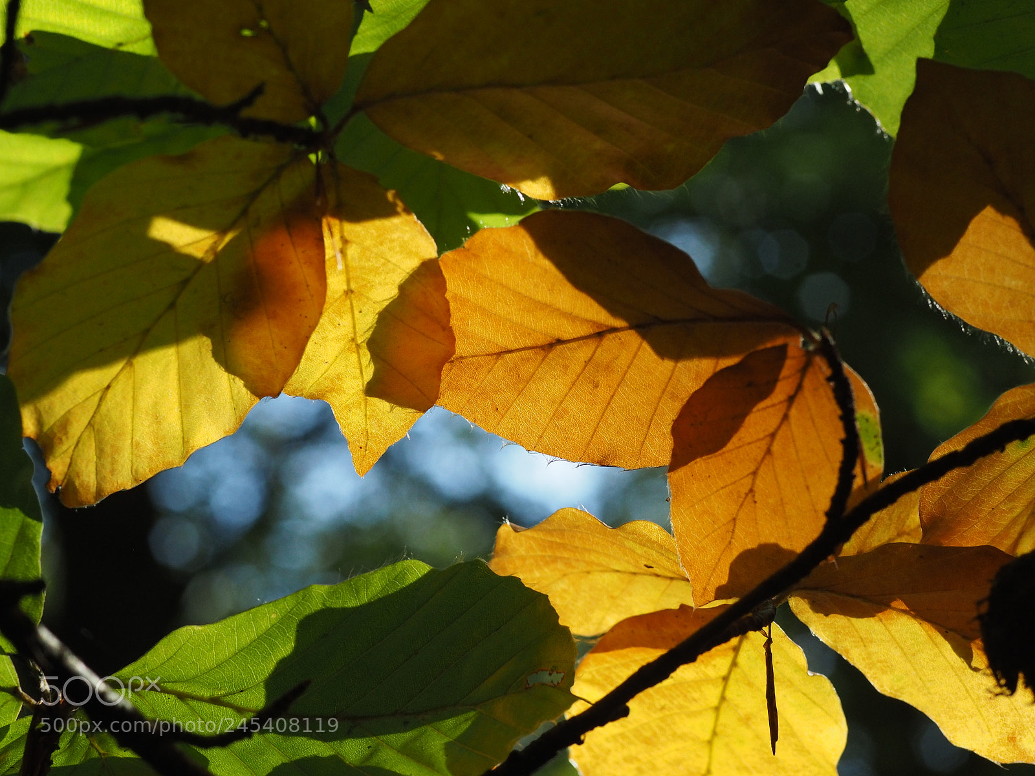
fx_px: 2990
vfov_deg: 14.8
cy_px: 388
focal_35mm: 100
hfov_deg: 19.6
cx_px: 518
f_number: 6.3
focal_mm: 50
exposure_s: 1/800
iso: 1000
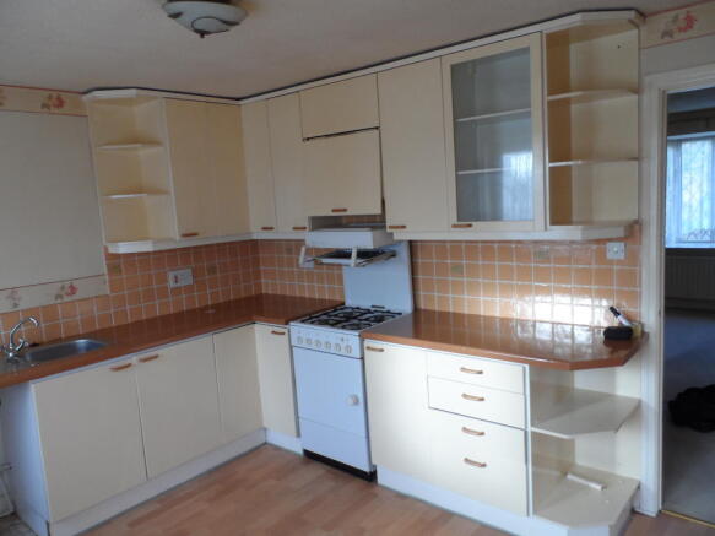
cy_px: 268
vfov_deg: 56.8
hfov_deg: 71.6
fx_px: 496
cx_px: 358
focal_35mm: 24
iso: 160
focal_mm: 4
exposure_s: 1/30
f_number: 3.2
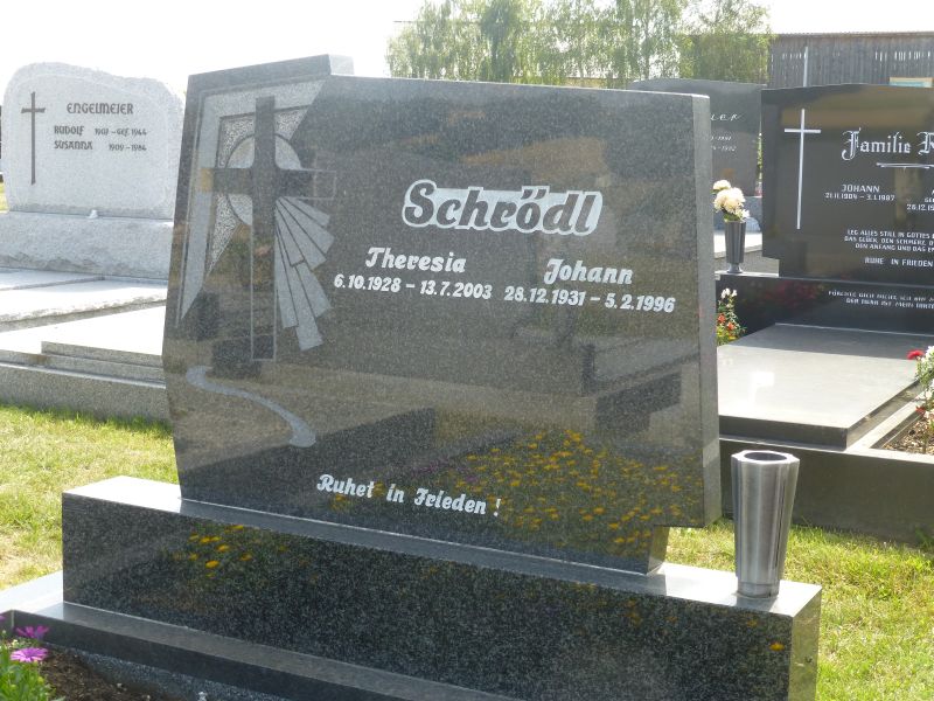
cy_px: 350
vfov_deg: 27.0
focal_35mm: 54
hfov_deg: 35.5
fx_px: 1457
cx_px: 467
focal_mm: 9.7
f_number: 4.6
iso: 100
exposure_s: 1/125
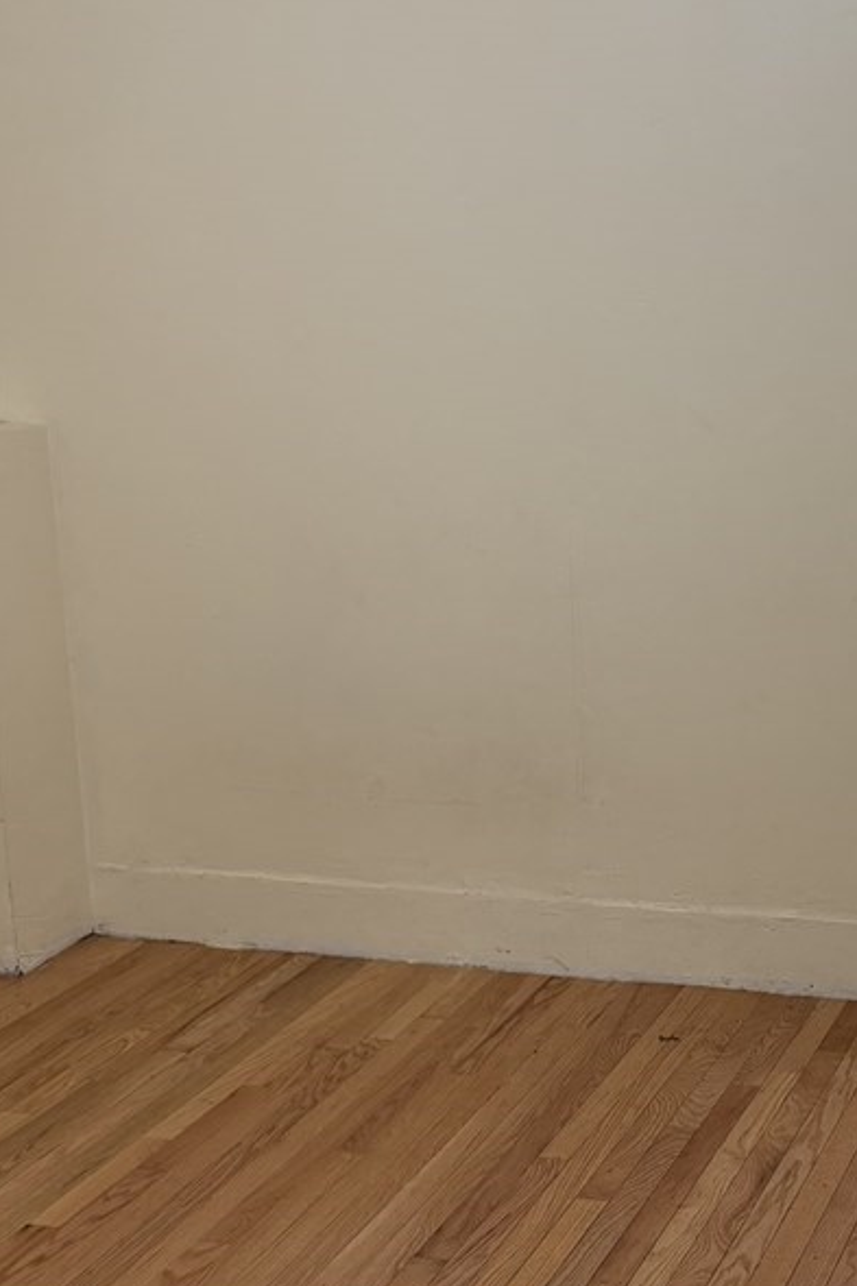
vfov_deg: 30.7
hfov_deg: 20.7
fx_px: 2322
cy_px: 863
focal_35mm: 65
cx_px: 691
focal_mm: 6.76
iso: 125
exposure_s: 1/60
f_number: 1.78
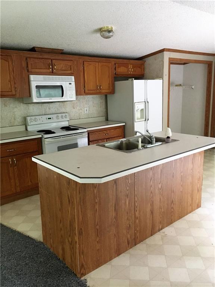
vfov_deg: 61.7
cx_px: 108
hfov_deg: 48.2
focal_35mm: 29
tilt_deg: -12.8
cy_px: 144
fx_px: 240
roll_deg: +2.3
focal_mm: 4.15
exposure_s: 1/15
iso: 200
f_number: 2.2
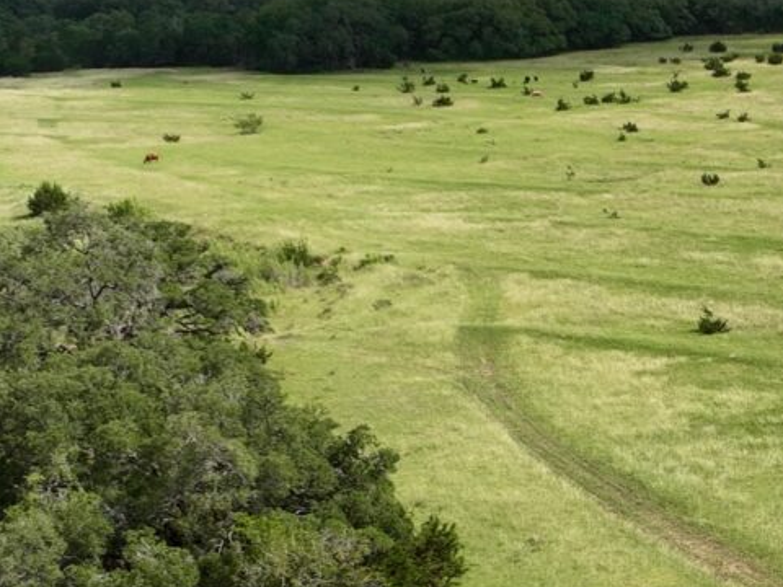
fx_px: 2895
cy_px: 603
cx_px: 990
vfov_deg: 11.5
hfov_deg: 14.8
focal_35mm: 128
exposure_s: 1/60
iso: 100
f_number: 4
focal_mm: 12.29
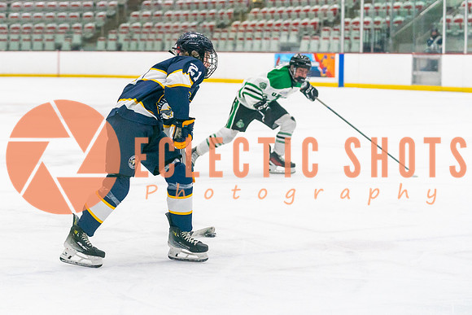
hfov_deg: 19.3
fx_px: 1384
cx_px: 141
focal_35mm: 106
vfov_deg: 13.0
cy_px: 156
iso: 3200
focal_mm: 70
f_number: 2.8
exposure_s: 1/1250
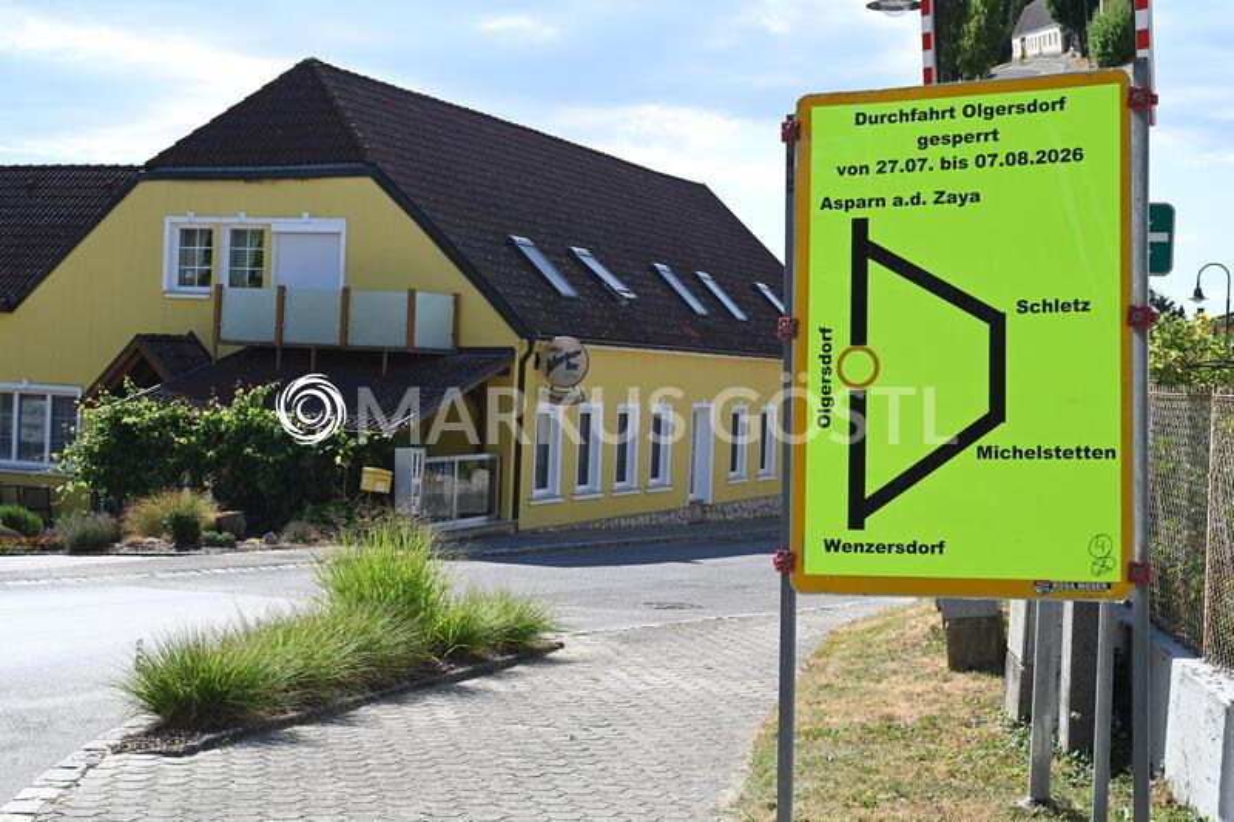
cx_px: 617
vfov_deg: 25.5
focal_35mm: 53
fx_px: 1816
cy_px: 411
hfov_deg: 37.5
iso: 400
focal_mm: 53
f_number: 13
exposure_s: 1/320
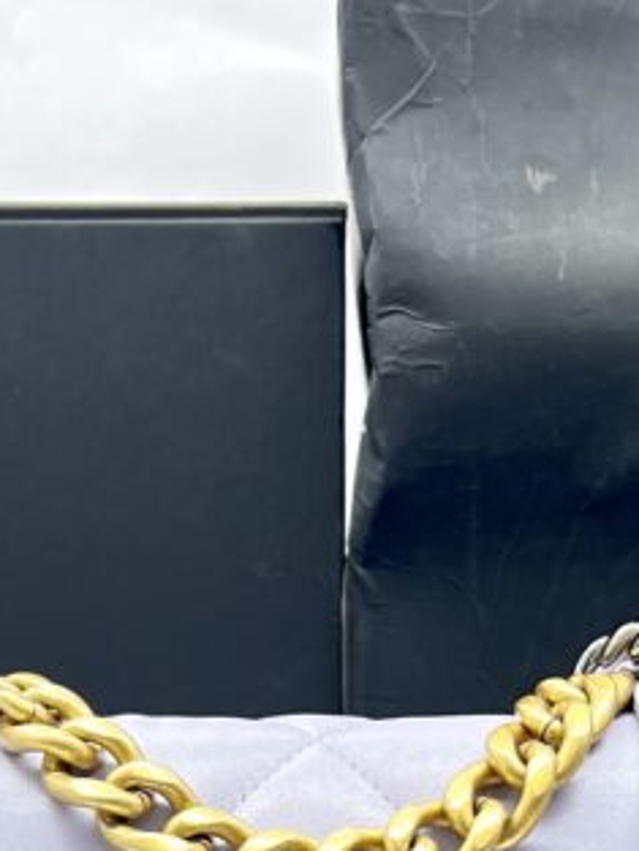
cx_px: 324
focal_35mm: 85
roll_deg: -0.3
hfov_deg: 17.4
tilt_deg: -6.5
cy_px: 968
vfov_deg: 21.6
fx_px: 2091
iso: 125
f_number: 1.5
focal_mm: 5.7
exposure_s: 1/100
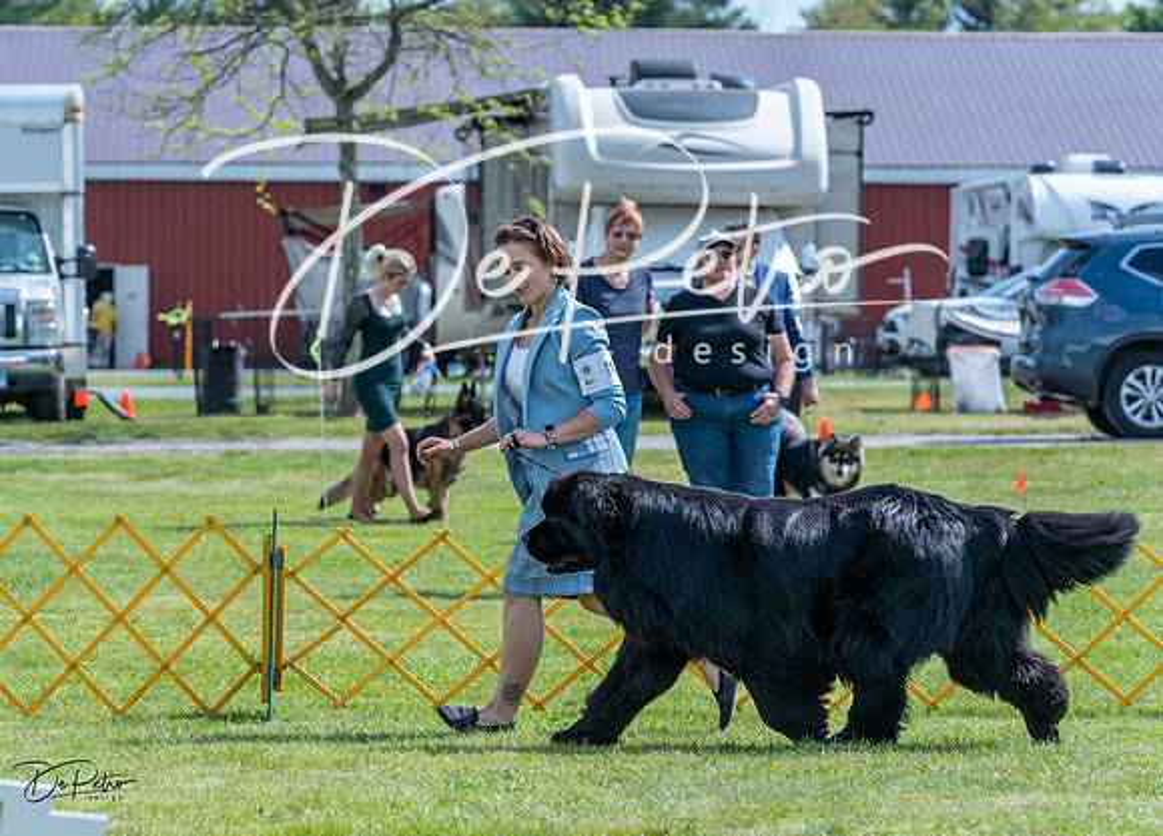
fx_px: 5303
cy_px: 376
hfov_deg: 12.5
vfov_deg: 9.0
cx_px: 580
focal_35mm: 160
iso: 400
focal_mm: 129
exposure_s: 1/1600
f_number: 5
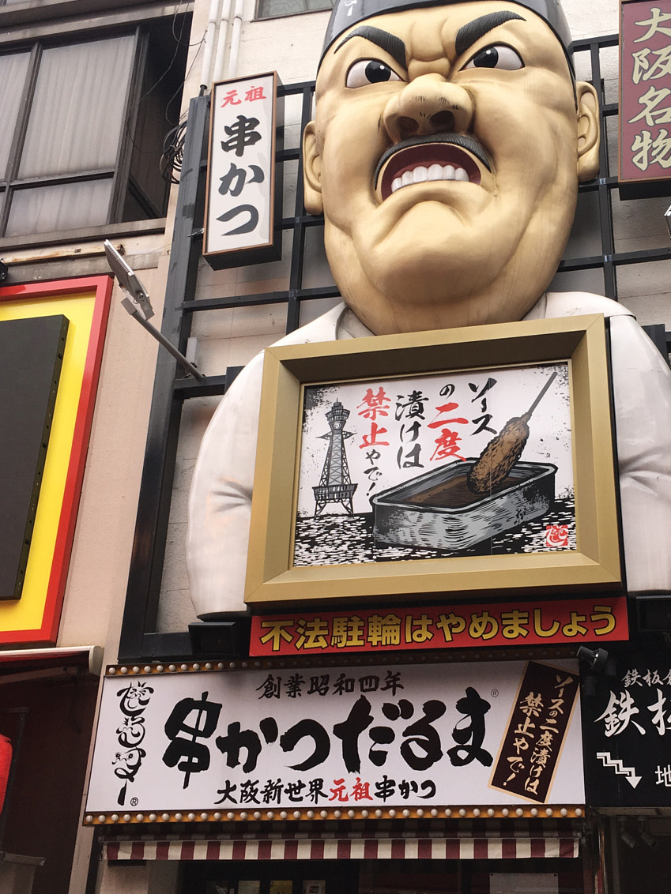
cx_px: 443
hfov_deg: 34.8
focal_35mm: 41
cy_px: 465
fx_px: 1060
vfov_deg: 45.8
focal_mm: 4.15
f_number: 2.2
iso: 25
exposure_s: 1/192
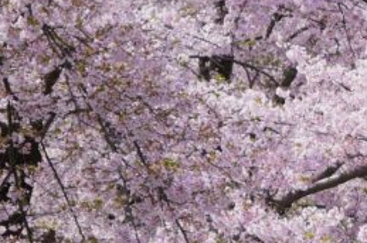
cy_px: 271
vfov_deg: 3.7
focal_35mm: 371
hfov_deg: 5.5
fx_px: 3777
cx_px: 618
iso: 160
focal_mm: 50
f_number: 6.3
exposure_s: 1/400
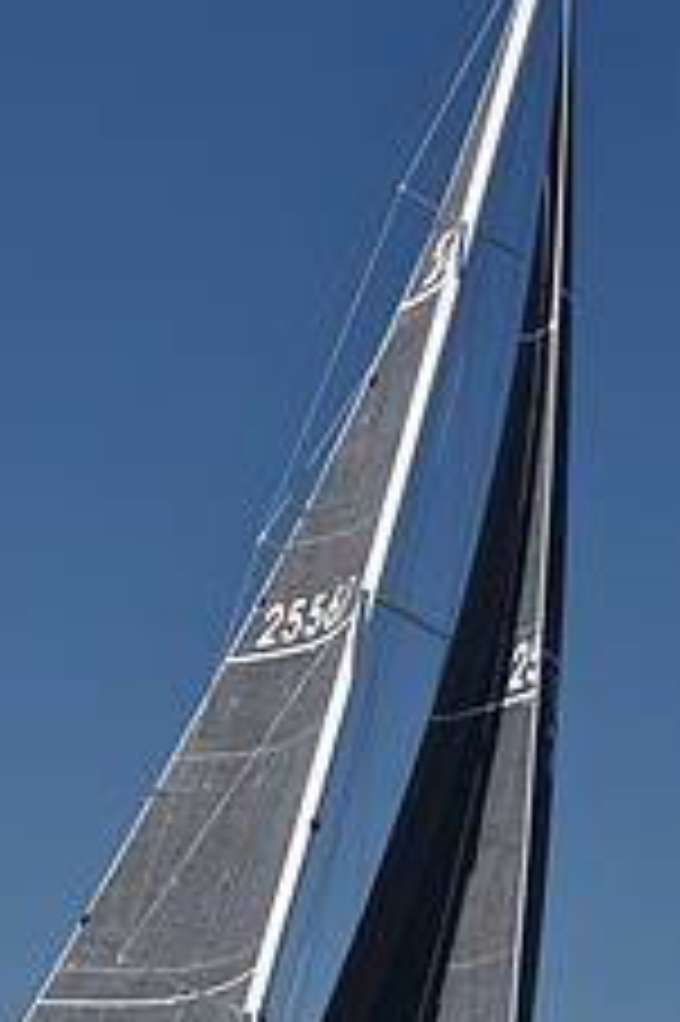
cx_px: 322
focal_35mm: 179
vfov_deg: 11.4
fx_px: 5079
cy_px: 833
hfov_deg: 7.7
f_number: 4.5
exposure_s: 1/1000
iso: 200
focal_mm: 70
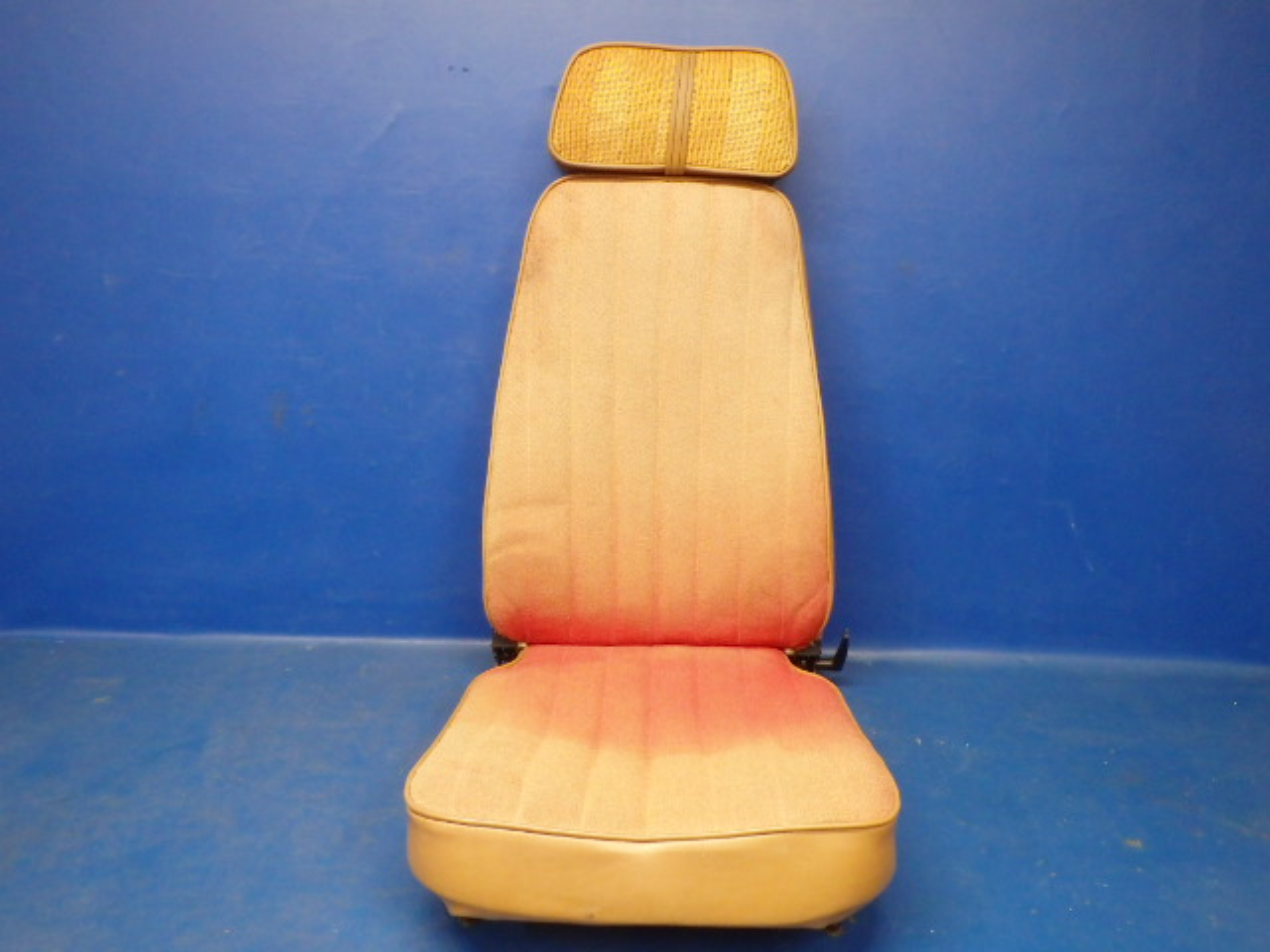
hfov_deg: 63.4
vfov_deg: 49.7
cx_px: 635
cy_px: 476
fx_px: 1027
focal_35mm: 28
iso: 800
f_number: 3.9
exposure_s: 1/30
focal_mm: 5
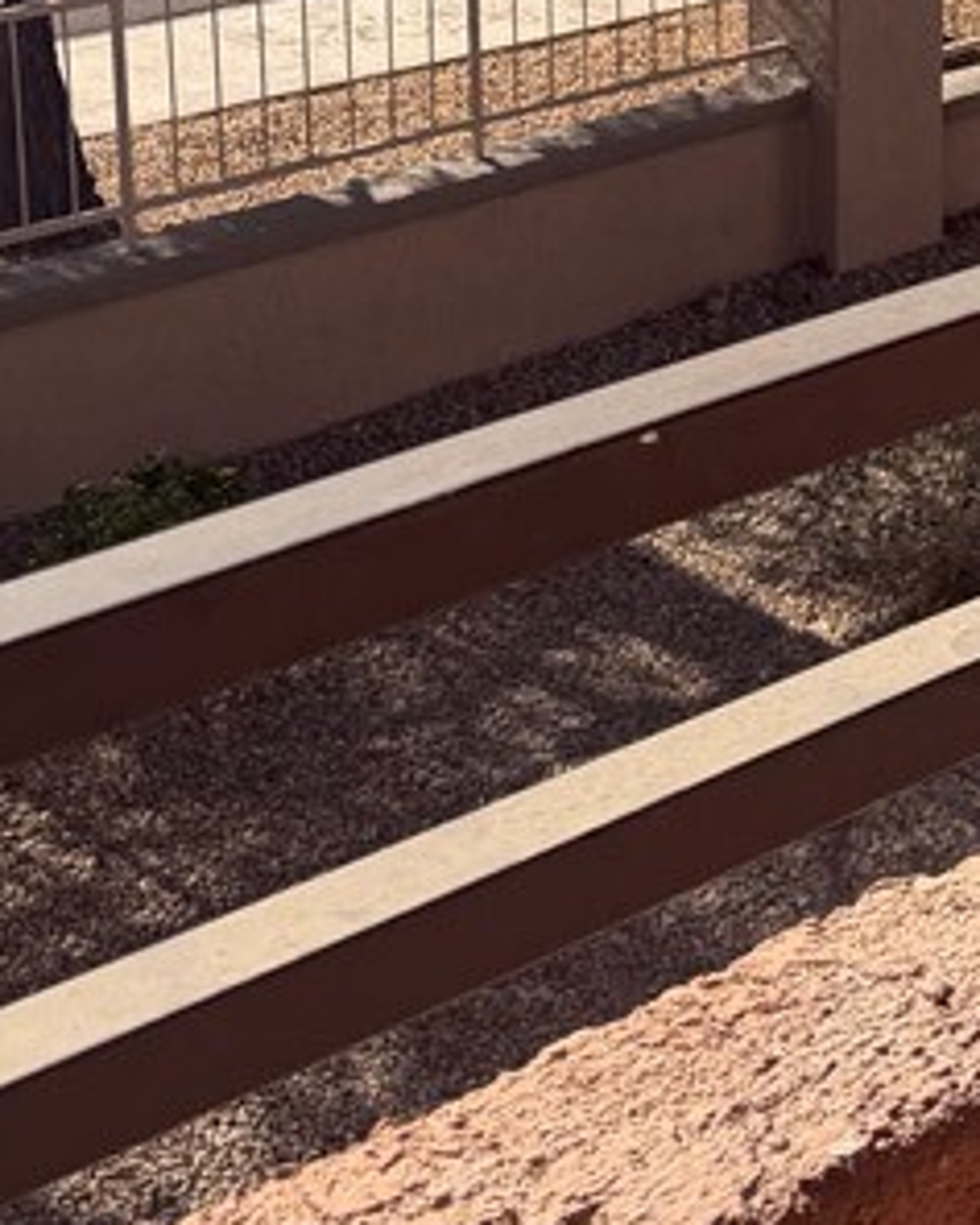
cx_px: 889
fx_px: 2935
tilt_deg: -11.1
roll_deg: -0.1
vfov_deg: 21.8
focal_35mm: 81
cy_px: -261
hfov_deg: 18.6
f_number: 1.78
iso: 100
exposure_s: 1/4167
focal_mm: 6.76
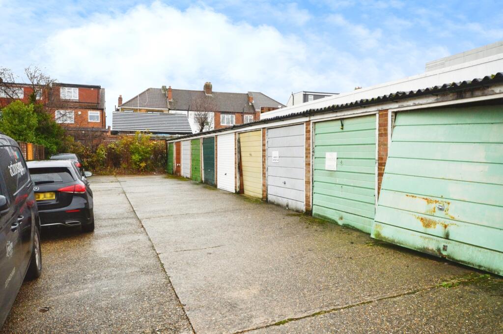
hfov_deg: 62.0
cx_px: 252
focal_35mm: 30
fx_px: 418
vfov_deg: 43.5
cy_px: 167
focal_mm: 20
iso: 1000
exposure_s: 1/160
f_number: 11
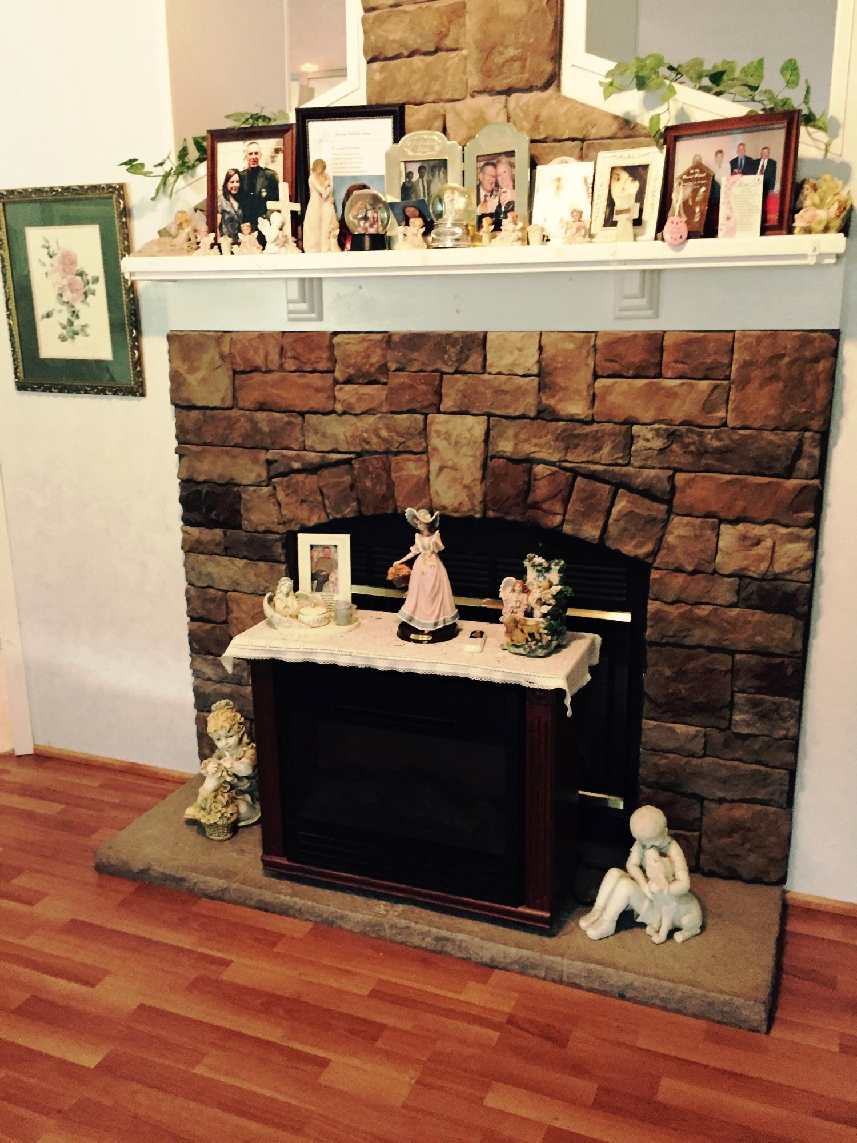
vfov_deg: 61.7
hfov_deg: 48.2
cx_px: 428
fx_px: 957
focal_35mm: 29
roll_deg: -1.0
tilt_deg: -16.4
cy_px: 572
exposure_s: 1/30
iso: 250
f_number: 2.2
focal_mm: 4.15
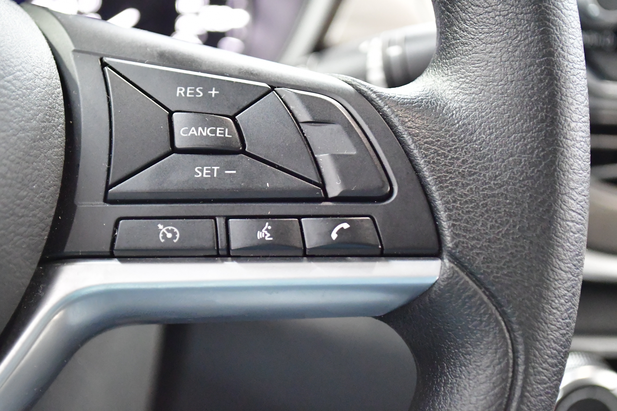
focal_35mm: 66
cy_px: 206
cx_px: 308
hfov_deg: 30.5
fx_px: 1131
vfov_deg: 20.6
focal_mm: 44
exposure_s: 1/40
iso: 11400
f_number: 5.3
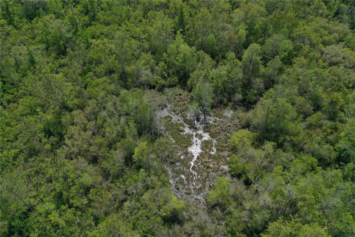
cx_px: 178
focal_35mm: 28
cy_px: 118
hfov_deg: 65.5
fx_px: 276
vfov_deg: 46.4
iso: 100
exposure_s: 1/2000
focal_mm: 10.26
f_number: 2.8
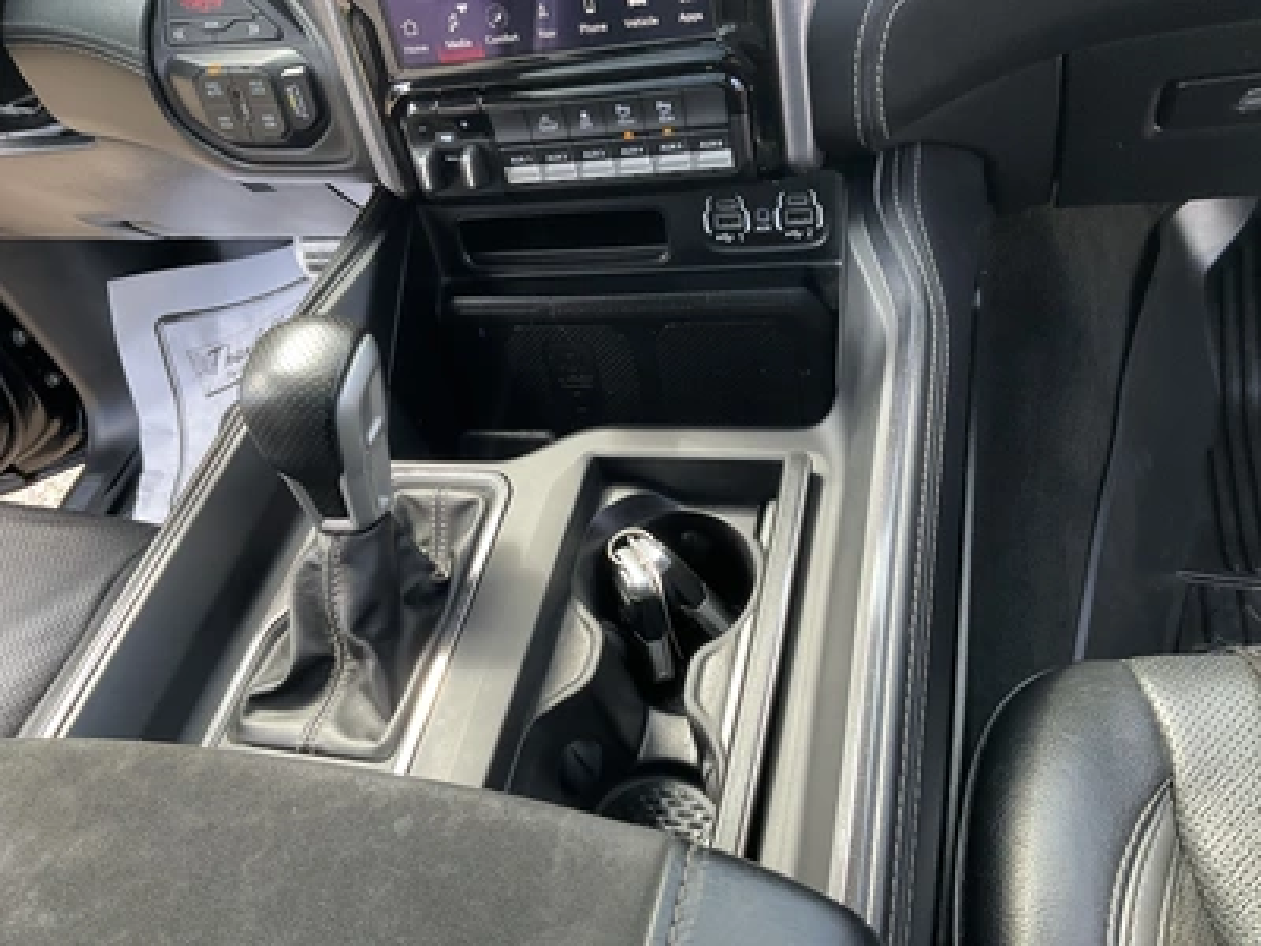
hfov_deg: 61.7
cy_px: 473
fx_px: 1056
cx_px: 630
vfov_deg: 48.2
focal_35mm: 29
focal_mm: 3
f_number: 1.8
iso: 50
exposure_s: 1/122
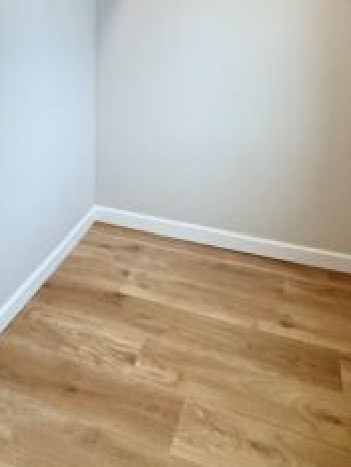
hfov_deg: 43.9
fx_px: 432
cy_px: 1
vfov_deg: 47.3
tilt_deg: -2.5
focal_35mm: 32
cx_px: 138
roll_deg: -0.4
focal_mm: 2.22
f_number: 2.2
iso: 125
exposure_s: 1/120
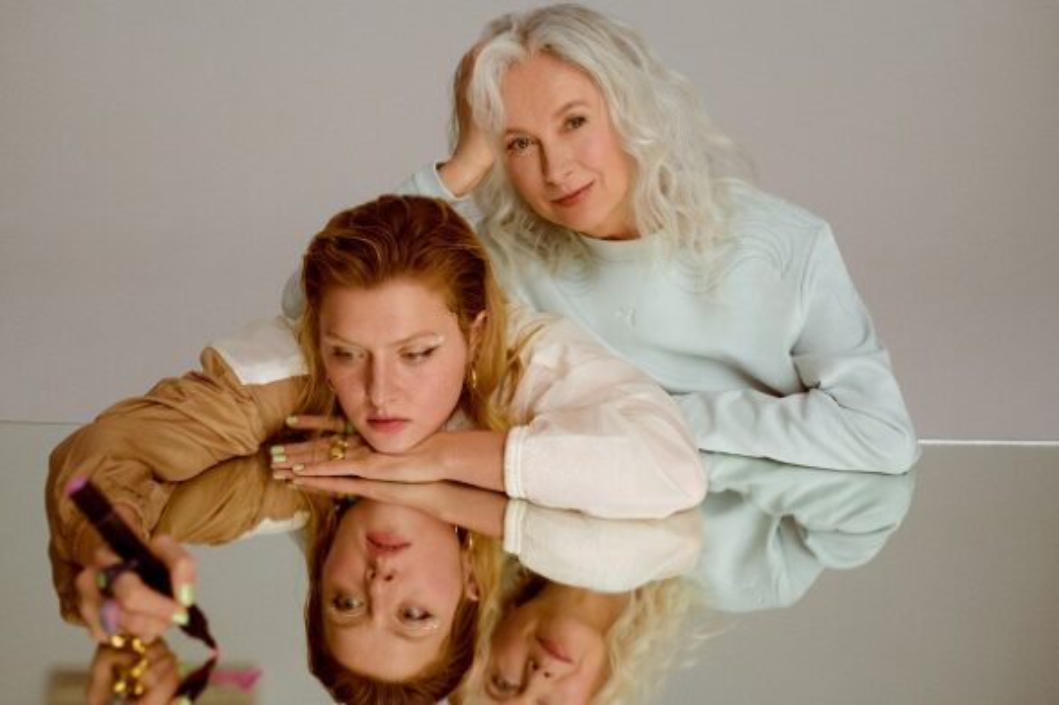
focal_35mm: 50
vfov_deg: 27.0
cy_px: 352
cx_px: 530
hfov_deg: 39.6
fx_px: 1470
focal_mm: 50
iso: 500
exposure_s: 1/250
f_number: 2.8
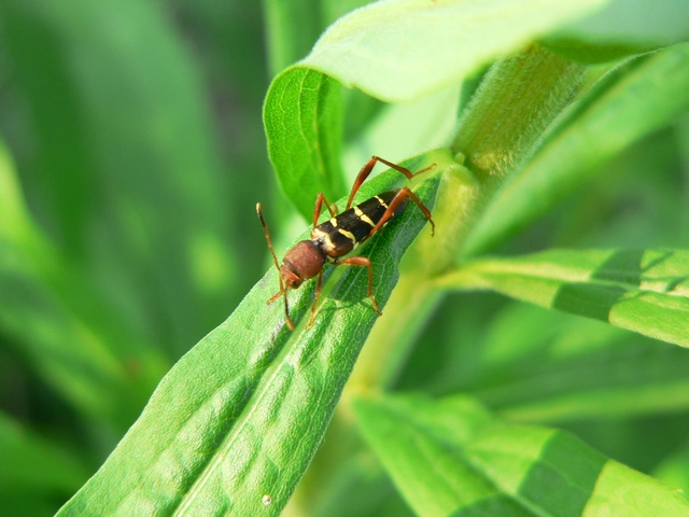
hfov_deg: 25.3
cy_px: 258
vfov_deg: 19.1
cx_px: 344
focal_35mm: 77
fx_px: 1533
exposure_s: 1/80
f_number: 2.8
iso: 80
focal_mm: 12.9
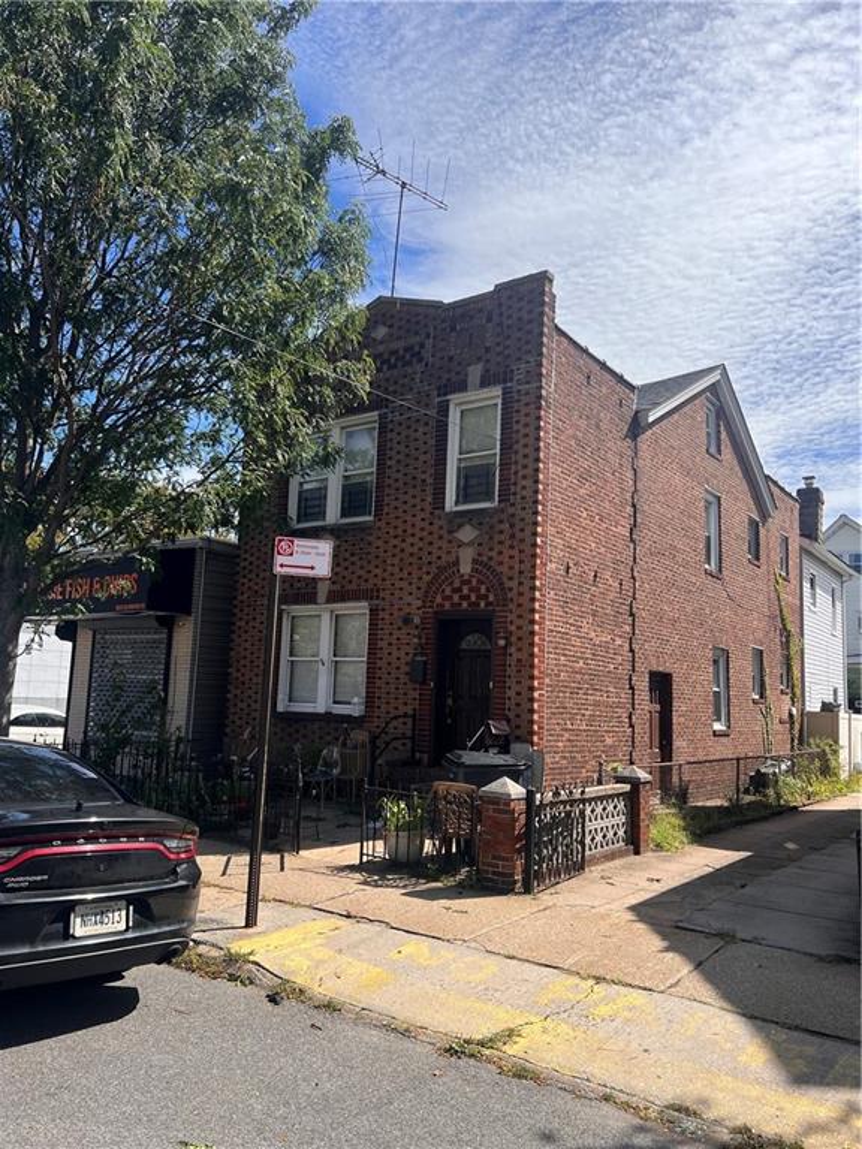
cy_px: 574
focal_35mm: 26
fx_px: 863
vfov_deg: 67.3
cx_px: 431
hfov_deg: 53.1
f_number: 1.5
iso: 50
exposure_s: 1/4274
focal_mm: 5.7
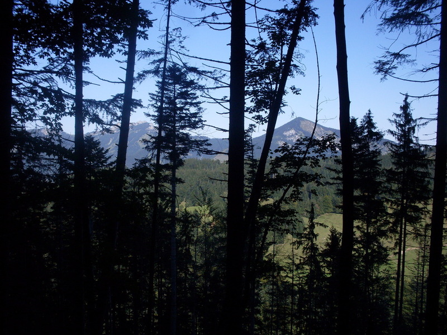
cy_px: 168
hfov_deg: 49.0
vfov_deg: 37.7
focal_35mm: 38
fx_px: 491
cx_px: 224
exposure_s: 1/180
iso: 80
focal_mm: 6.3
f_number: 8.4
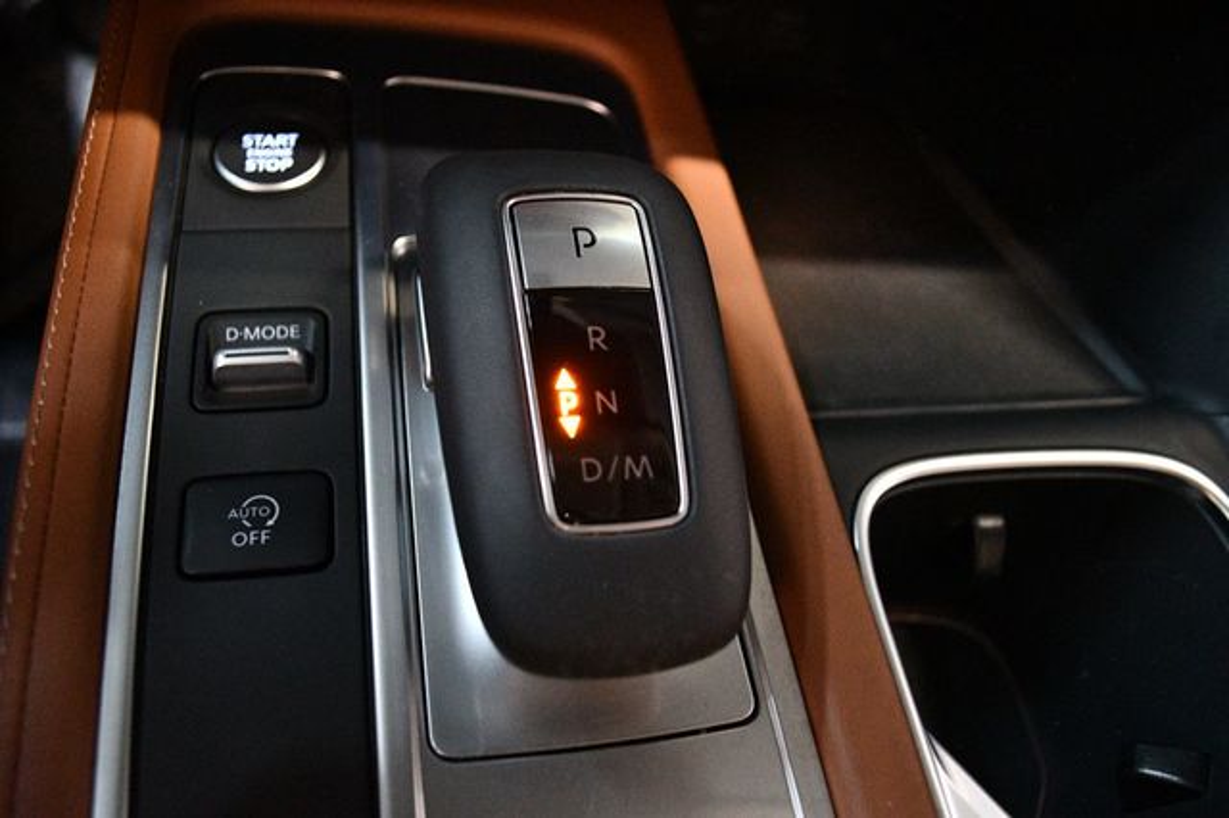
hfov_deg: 67.4
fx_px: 921
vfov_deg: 47.9
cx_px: 614
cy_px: 409
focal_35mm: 27
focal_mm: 18
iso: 7200
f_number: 3.5
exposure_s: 1/60
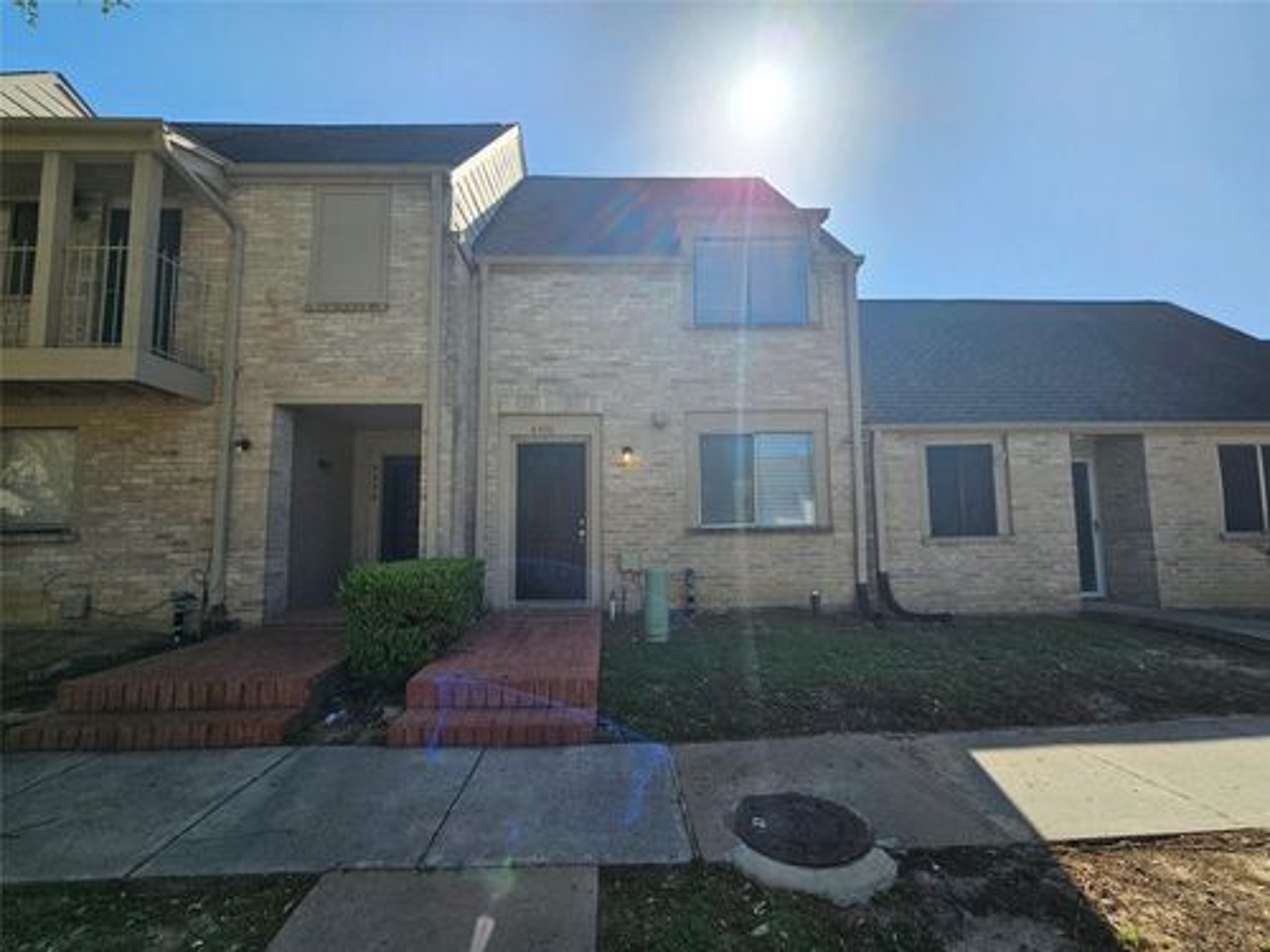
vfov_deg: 89.9
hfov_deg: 106.2
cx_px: 635
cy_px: 476
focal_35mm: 13
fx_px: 477
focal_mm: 2.2
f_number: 2.2
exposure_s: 1/1864
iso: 50
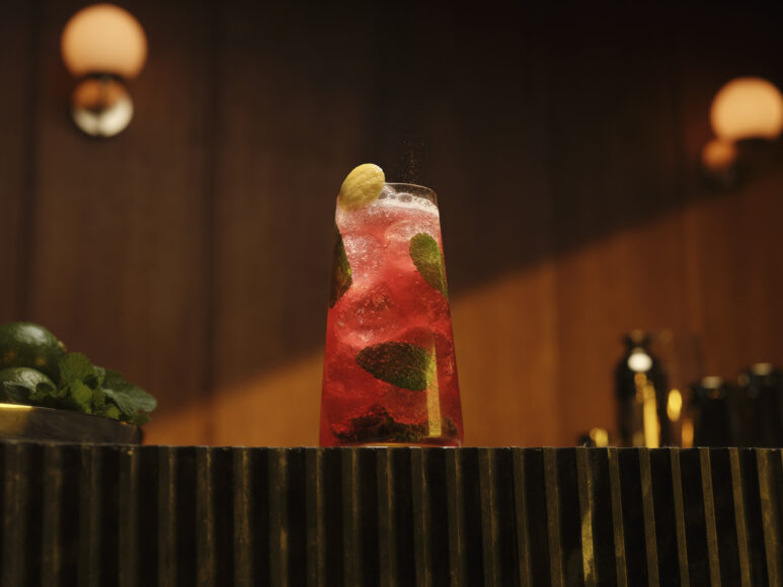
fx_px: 1131
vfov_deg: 29.1
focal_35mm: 50
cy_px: 294
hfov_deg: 38.2
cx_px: 392
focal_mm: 63
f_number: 5.6
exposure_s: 1/160
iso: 500
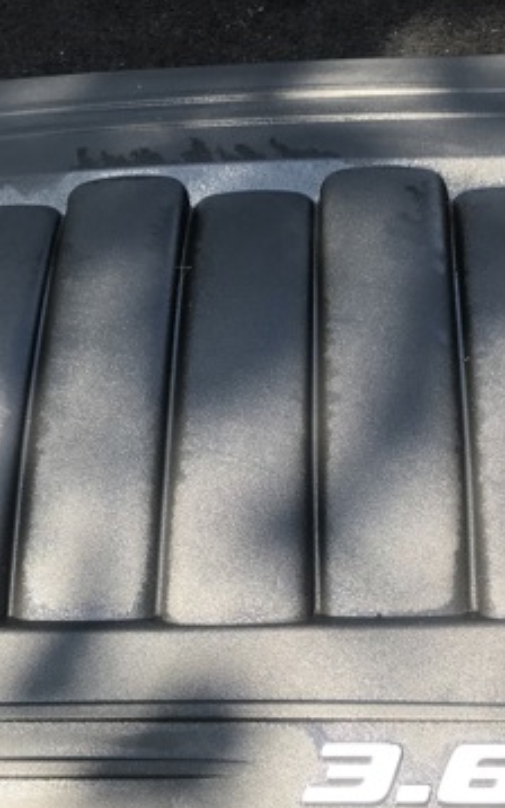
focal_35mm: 53
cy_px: 536
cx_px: 234
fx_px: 1166
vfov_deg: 37.8
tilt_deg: -62.9
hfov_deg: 24.4
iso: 20
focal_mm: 3.99
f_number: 1.8
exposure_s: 1/327
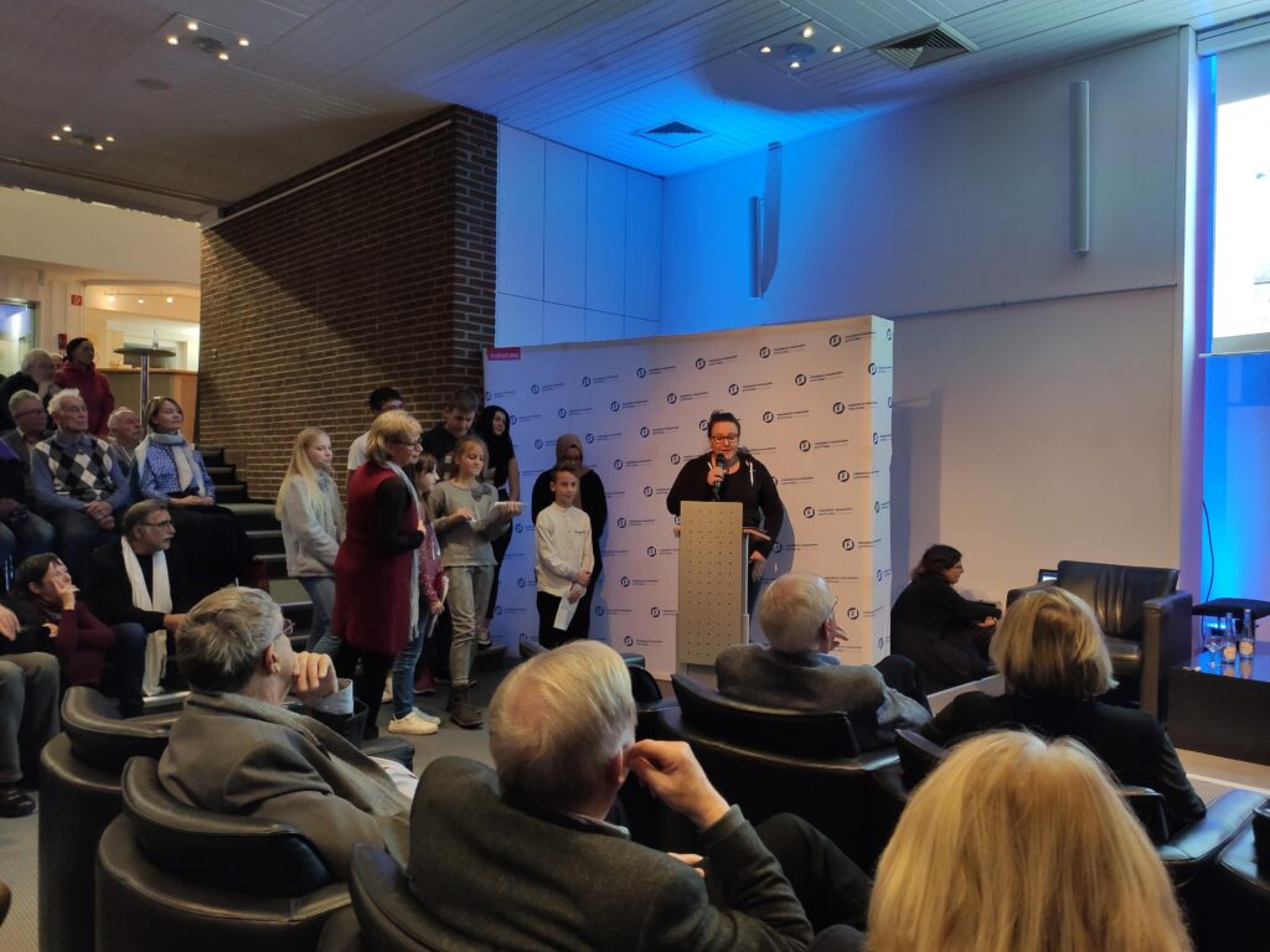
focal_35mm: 26
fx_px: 954
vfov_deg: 53.1
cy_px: 476
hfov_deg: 67.3
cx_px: 635
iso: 318
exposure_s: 1/33
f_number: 1.75
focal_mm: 4.77
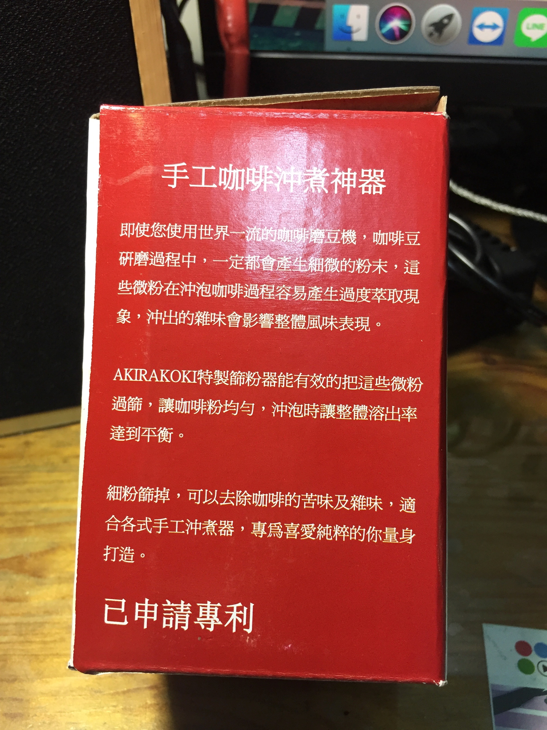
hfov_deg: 48.2
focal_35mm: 29
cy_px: 365
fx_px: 611
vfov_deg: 61.7
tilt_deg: -41.4
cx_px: 274
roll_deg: +3.5
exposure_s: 1/30
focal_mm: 4.15
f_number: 2.2
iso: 50
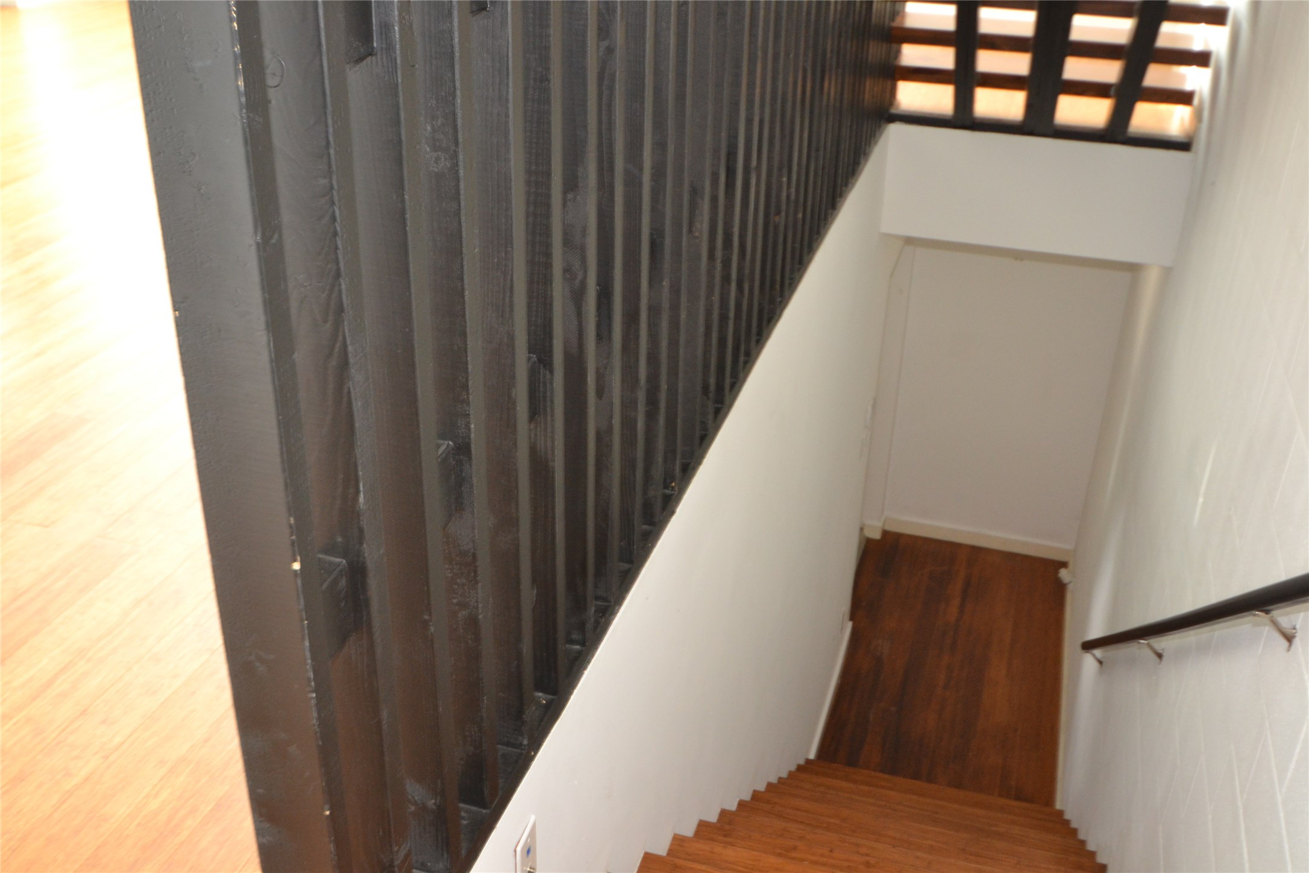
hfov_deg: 53.1
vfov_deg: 36.9
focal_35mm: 36
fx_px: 1309
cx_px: 654
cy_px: 436
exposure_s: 1/60
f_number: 4.5
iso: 900
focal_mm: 24
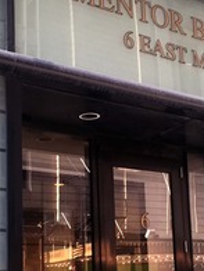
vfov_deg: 27.1
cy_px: 198
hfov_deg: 20.7
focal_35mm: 71
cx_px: 115
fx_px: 558
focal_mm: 4.15
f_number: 2.2
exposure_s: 1/30
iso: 50
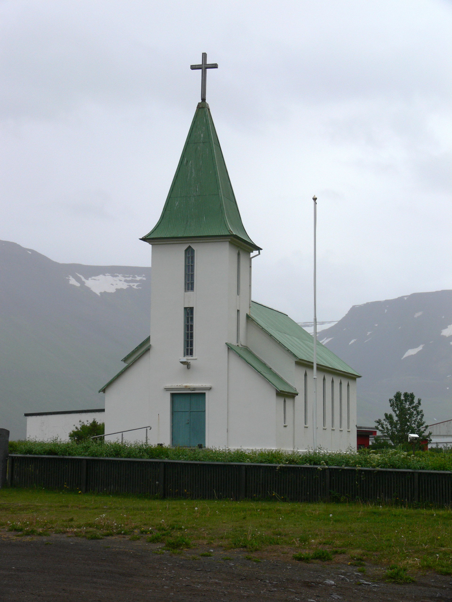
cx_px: 226
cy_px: 301
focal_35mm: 82
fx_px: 1428
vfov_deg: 23.8
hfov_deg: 18.0
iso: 80
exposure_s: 1/320
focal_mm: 17.2
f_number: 5.6
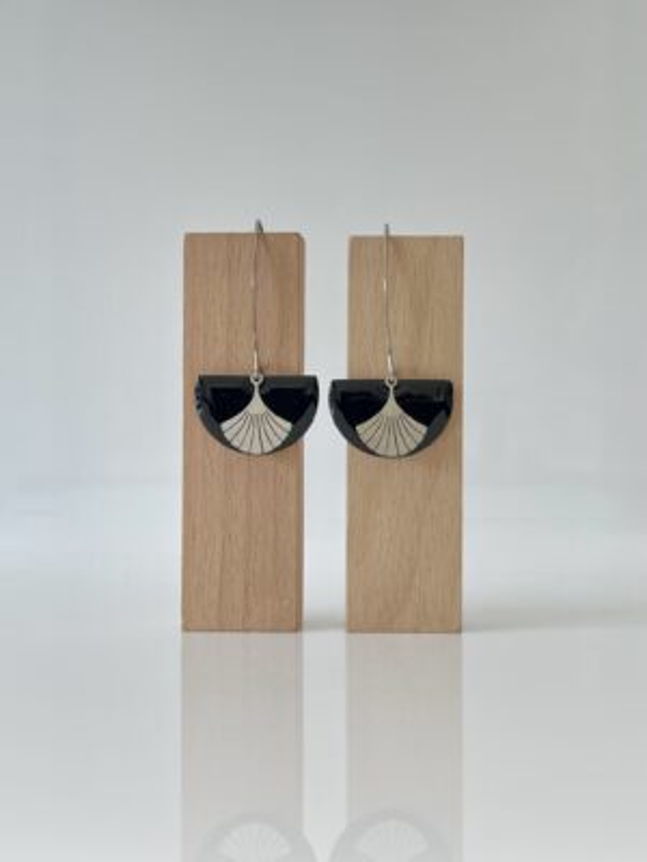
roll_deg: -0.1
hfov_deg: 54.9
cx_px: 324
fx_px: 623
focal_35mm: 25
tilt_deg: +0.0
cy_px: 431
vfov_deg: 69.4
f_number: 1.6
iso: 50
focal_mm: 5.1
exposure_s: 1/121
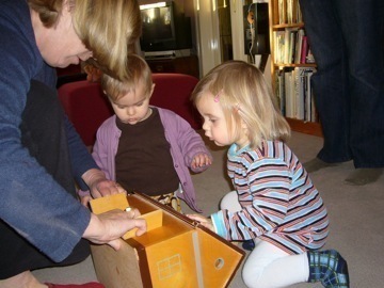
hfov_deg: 52.6
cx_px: 192
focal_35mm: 35
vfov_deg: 40.7
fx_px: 388
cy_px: 144
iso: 100
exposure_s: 1/60
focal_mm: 5.8
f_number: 2.8
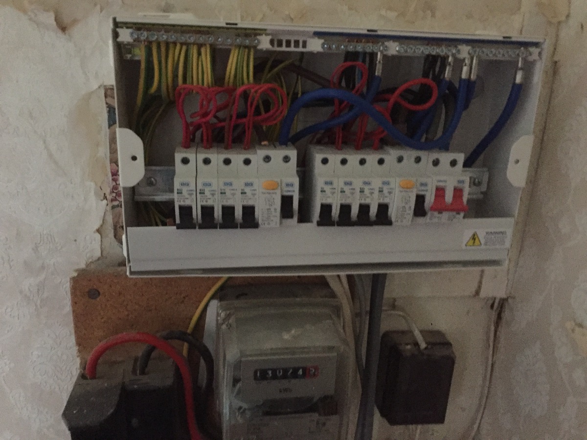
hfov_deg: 61.7
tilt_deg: -15.4
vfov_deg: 48.2
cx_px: 294
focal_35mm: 29
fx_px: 492
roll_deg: -3.4
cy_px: 220
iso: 1250
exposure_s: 1/17
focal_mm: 4.15
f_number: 2.2
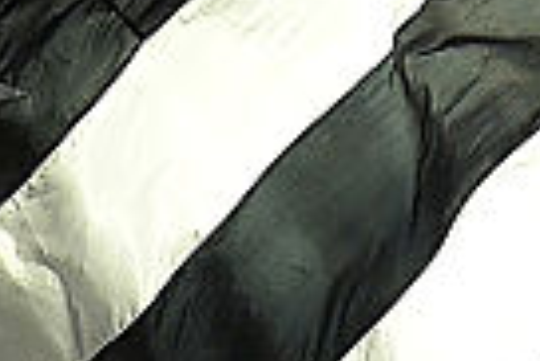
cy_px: 147
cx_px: 1545
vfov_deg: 0.5
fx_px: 45183
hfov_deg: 0.7
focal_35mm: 3009
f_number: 2.8
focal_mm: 400
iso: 2500
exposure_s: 1/2000
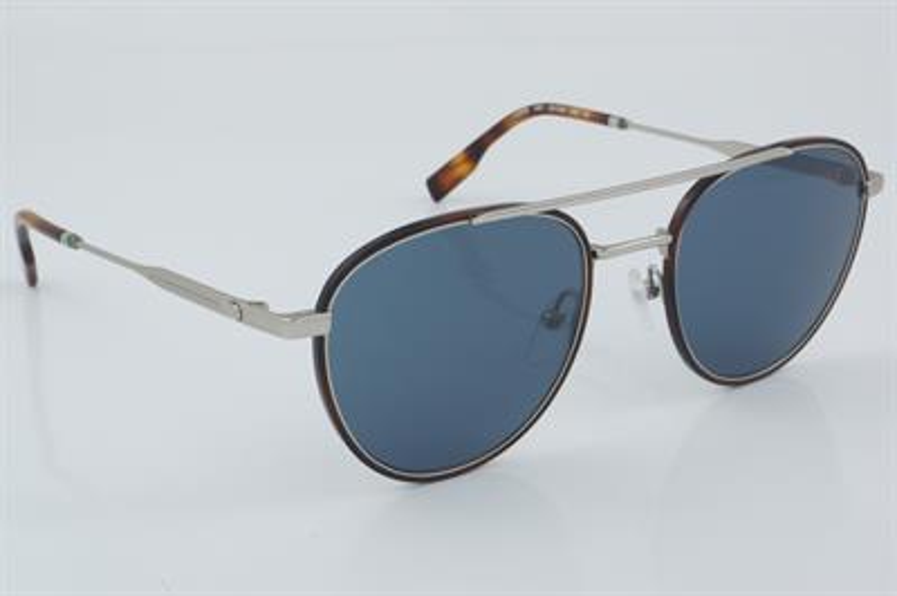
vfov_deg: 18.2
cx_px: 448
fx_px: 1867
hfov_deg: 27.0
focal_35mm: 75
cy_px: 298
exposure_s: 1/4
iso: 100
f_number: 32
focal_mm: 50
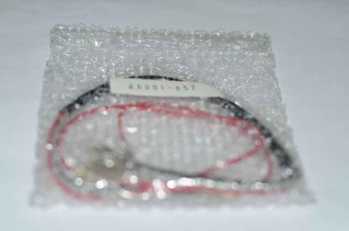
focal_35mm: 75
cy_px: 116
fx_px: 725
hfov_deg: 27.1
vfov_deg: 18.1
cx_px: 174
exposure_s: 1/60
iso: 100
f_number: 2.8
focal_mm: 50
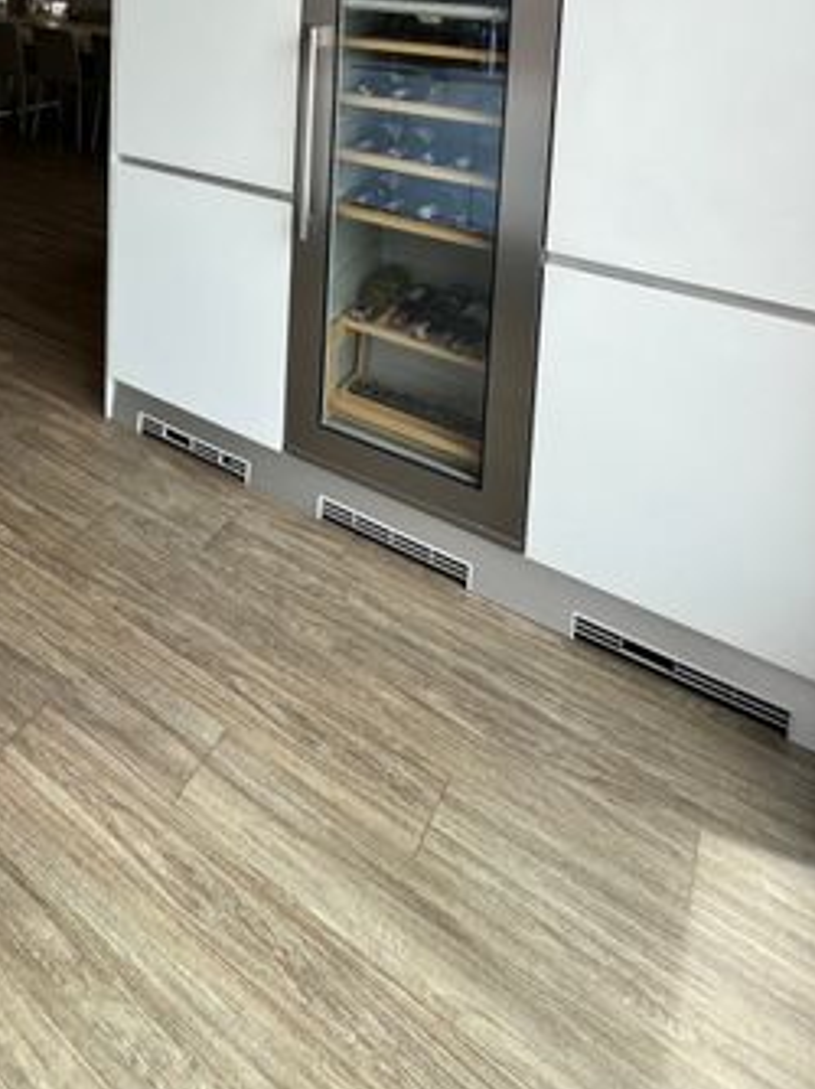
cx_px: 98
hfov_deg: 45.5
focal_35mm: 28
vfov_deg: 51.6
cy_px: 15
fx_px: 880
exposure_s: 1/253
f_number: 2.2
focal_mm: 2.22
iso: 40
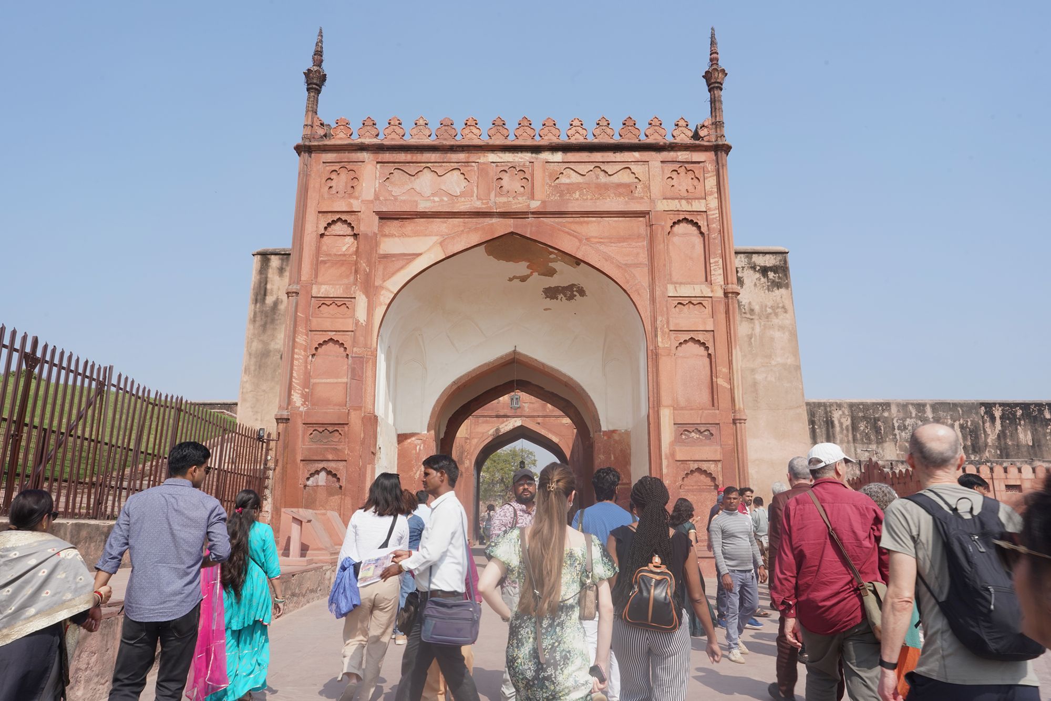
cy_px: 350
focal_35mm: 24
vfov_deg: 53.1
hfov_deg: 73.7
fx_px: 701
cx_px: 526
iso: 250
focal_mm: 24
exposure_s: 1/100
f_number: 20
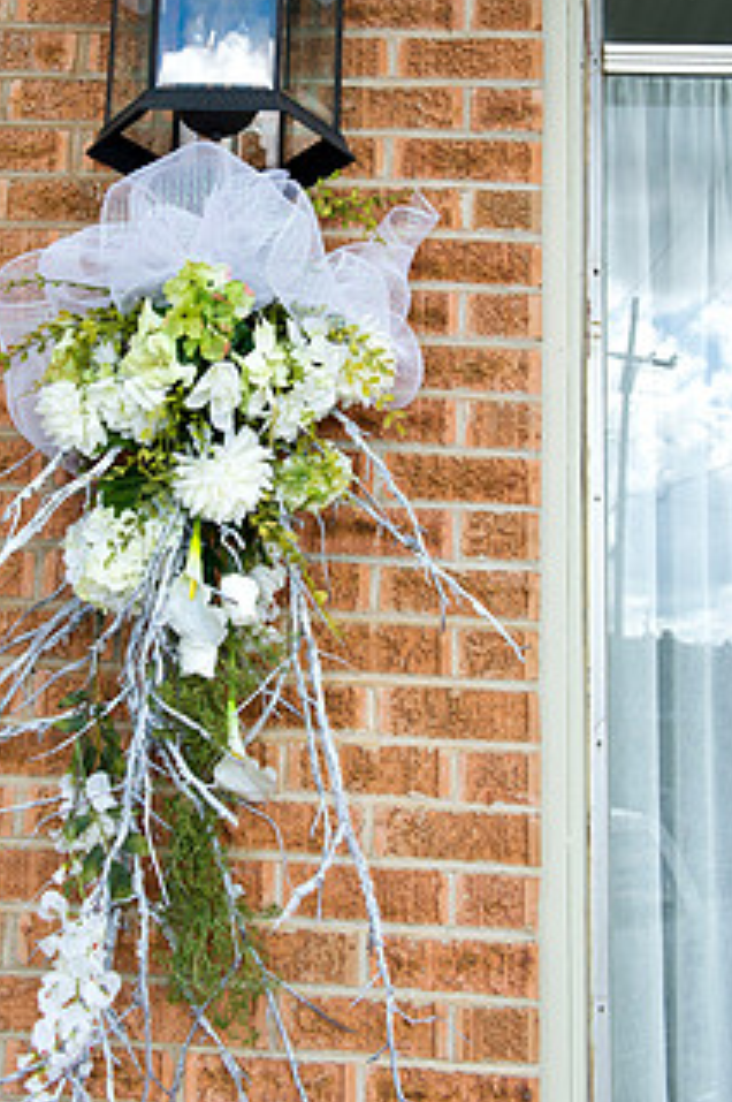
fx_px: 1467
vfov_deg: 40.6
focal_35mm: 48
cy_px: 363
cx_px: 247
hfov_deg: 27.8
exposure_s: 1/400
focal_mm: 34
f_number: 8
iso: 400
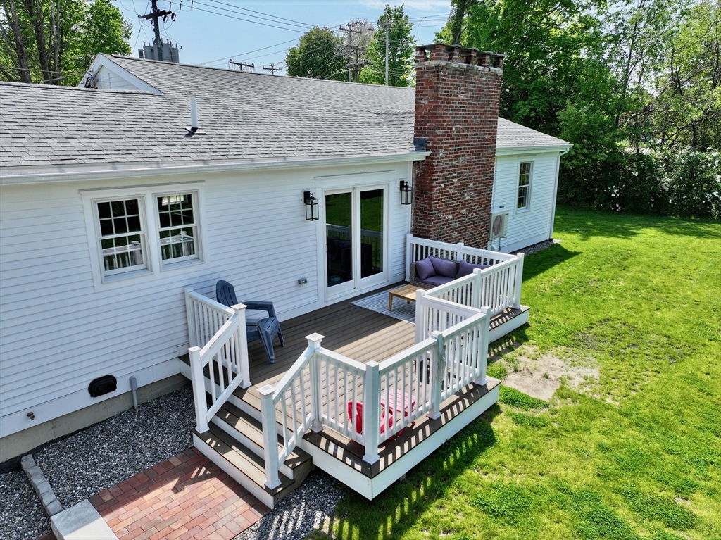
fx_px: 500
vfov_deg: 56.8
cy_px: 270
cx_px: 360
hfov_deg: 71.6
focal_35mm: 24
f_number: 2.8
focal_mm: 12.29
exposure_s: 1/2000
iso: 160
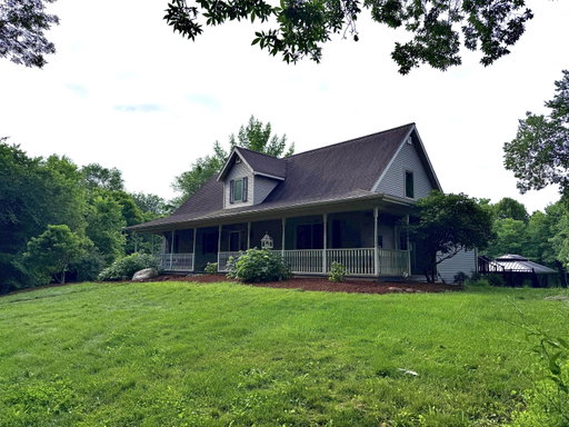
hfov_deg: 71.6
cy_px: 214
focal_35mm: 24
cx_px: 284
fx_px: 394
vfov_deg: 56.8
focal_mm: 6.76
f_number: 1.78
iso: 80
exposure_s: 1/6711
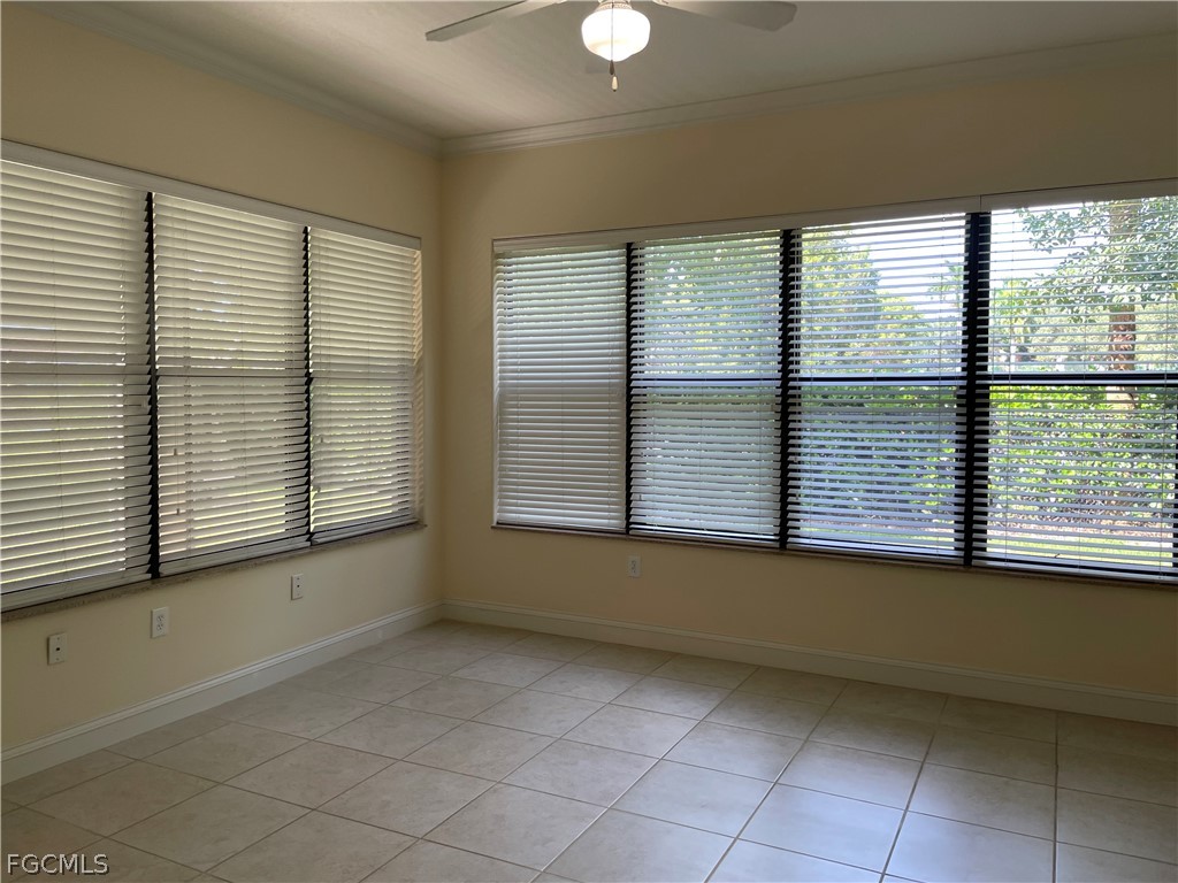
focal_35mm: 26
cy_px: 442
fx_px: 885
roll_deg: +0.1
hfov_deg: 67.3
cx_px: 589
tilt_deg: -2.9
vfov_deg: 53.1
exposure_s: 1/120
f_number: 1.6
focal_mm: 4.2
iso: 50
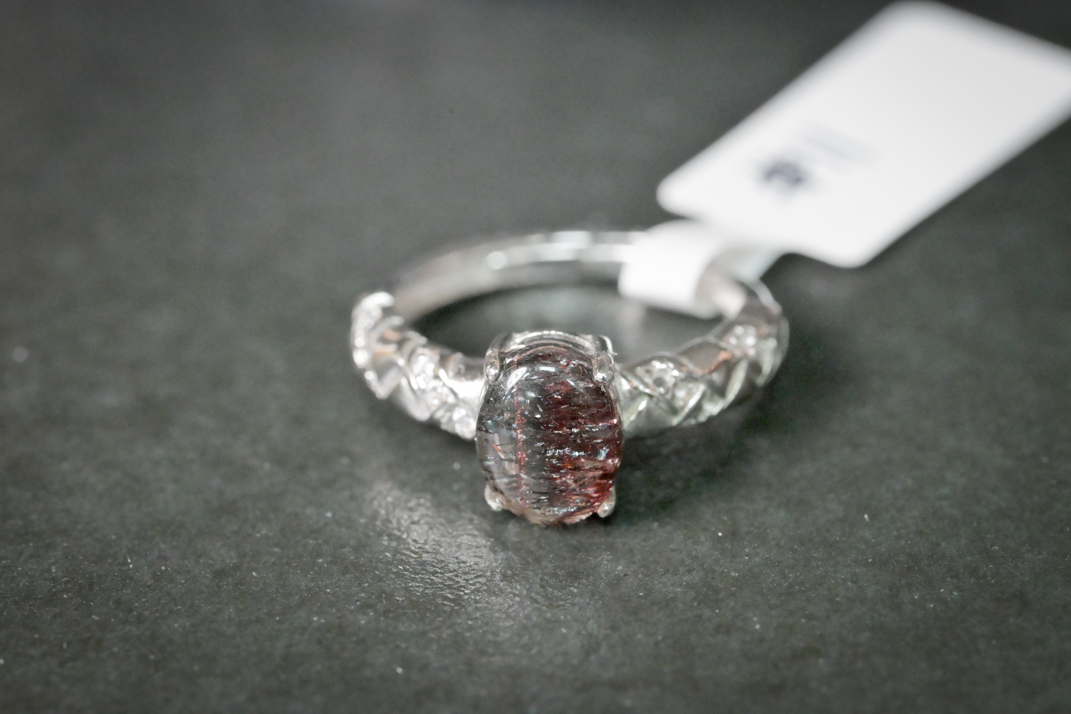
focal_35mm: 105
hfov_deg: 19.5
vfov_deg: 13.0
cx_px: 536
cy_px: 357
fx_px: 3124
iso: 9000
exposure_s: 1/125
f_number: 16
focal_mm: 105
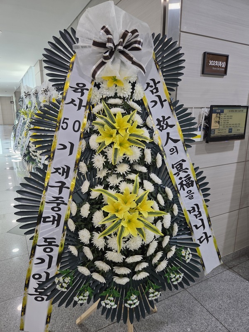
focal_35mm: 23
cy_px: 166
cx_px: 124
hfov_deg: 58.9
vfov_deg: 73.9
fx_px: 221
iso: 160
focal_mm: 5.4
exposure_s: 1/120
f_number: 1.8
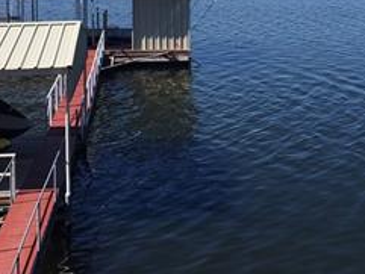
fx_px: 812
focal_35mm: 77
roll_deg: +1.0
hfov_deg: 25.2
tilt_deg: -0.9
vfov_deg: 18.3
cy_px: -39
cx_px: 230
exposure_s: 1/2326
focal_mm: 4.15
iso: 32
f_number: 2.2
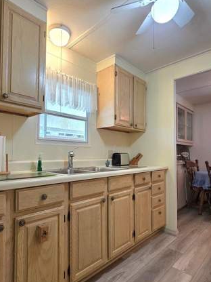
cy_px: 150
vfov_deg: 81.7
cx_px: 89
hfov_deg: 65.6
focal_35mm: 20
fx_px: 163
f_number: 1.9
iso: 250
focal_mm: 2.2
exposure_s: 1/120
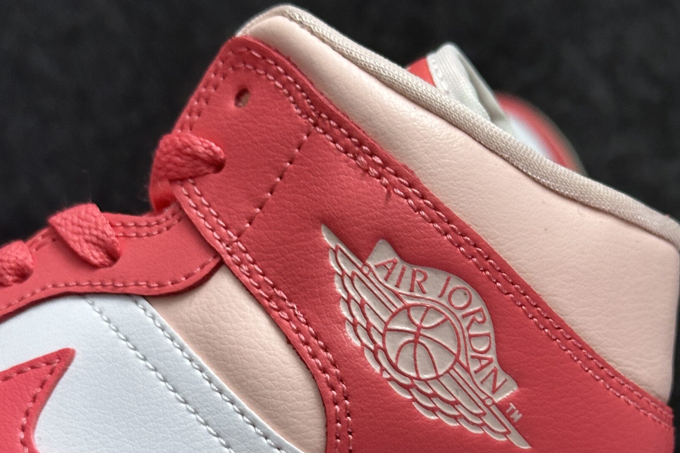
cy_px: 387
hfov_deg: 25.6
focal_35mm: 79
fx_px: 1492
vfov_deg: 17.1
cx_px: 401
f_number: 1.78
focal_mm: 6.86
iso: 160
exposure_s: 1/50
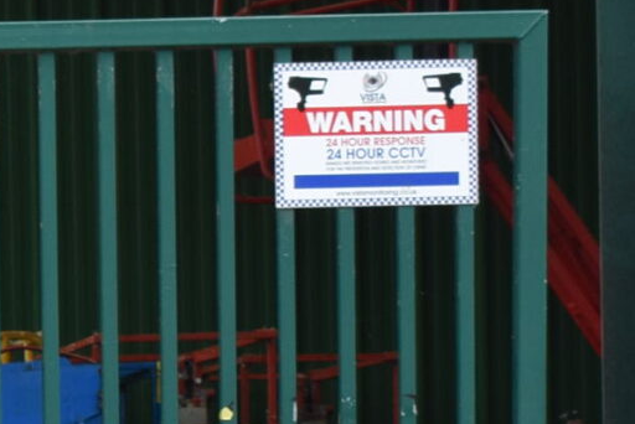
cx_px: -593
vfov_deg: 5.2
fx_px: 4633
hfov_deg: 7.6
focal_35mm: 262
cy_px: 825
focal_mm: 35
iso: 400
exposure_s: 1/250
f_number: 8
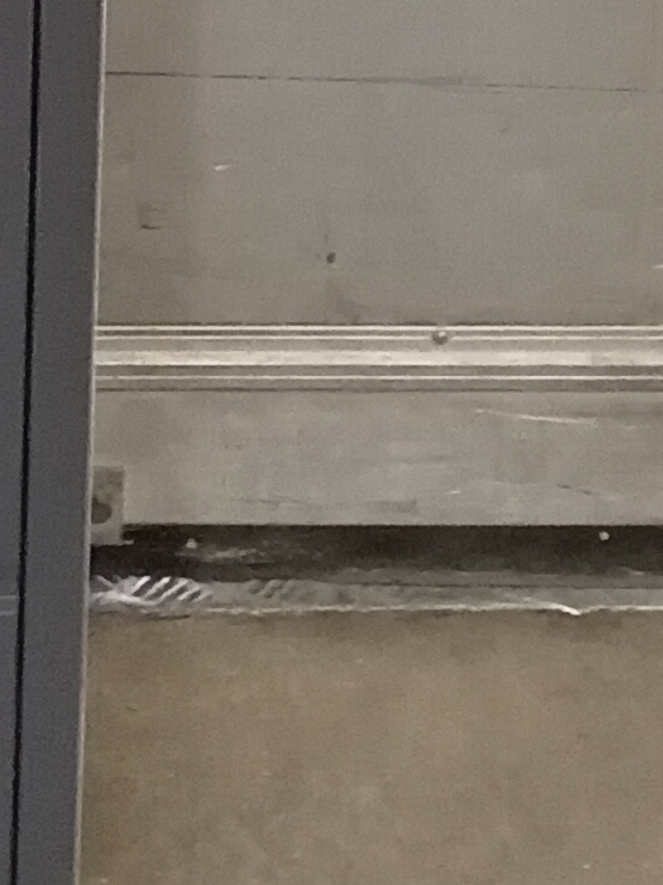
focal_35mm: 149
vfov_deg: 11.1
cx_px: -819
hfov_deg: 9.1
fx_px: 3806
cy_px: -1245
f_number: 1.8
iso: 1141
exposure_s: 1/20
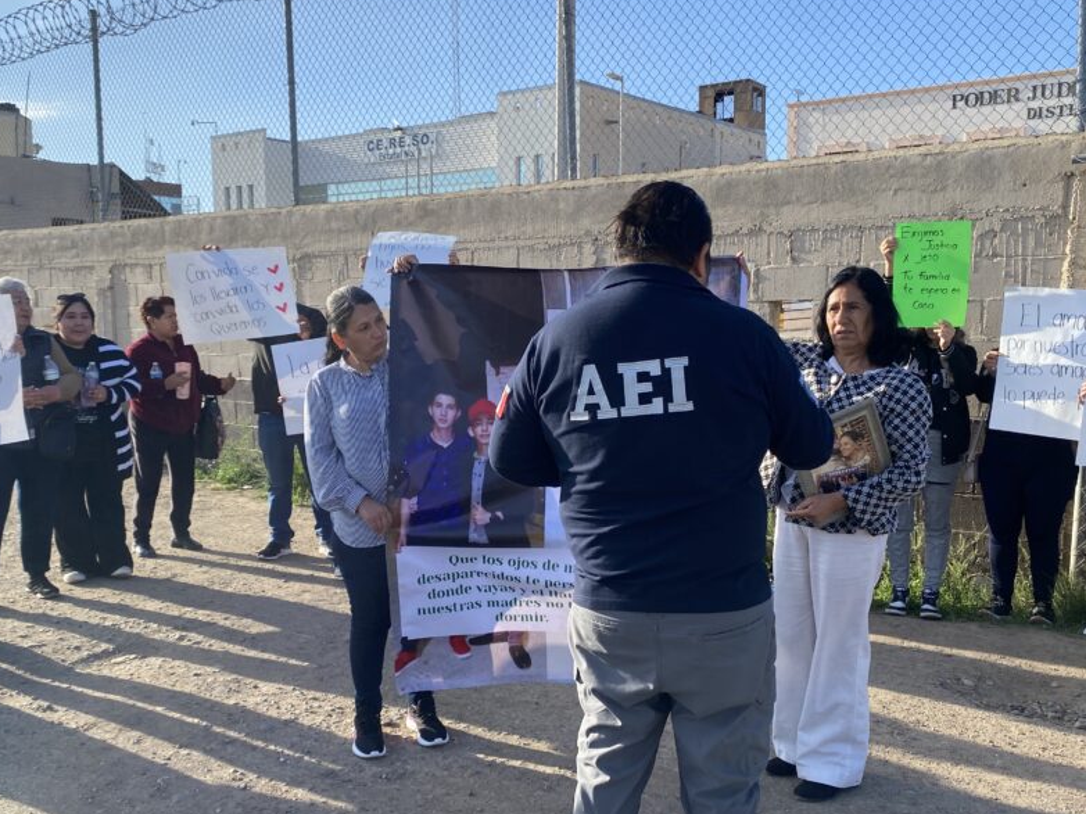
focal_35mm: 34
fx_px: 1067
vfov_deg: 41.7
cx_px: 533
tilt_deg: -7.4
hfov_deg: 54.0
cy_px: 445
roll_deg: +0.5
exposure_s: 1/1258
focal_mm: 4.25
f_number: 1.8
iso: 32
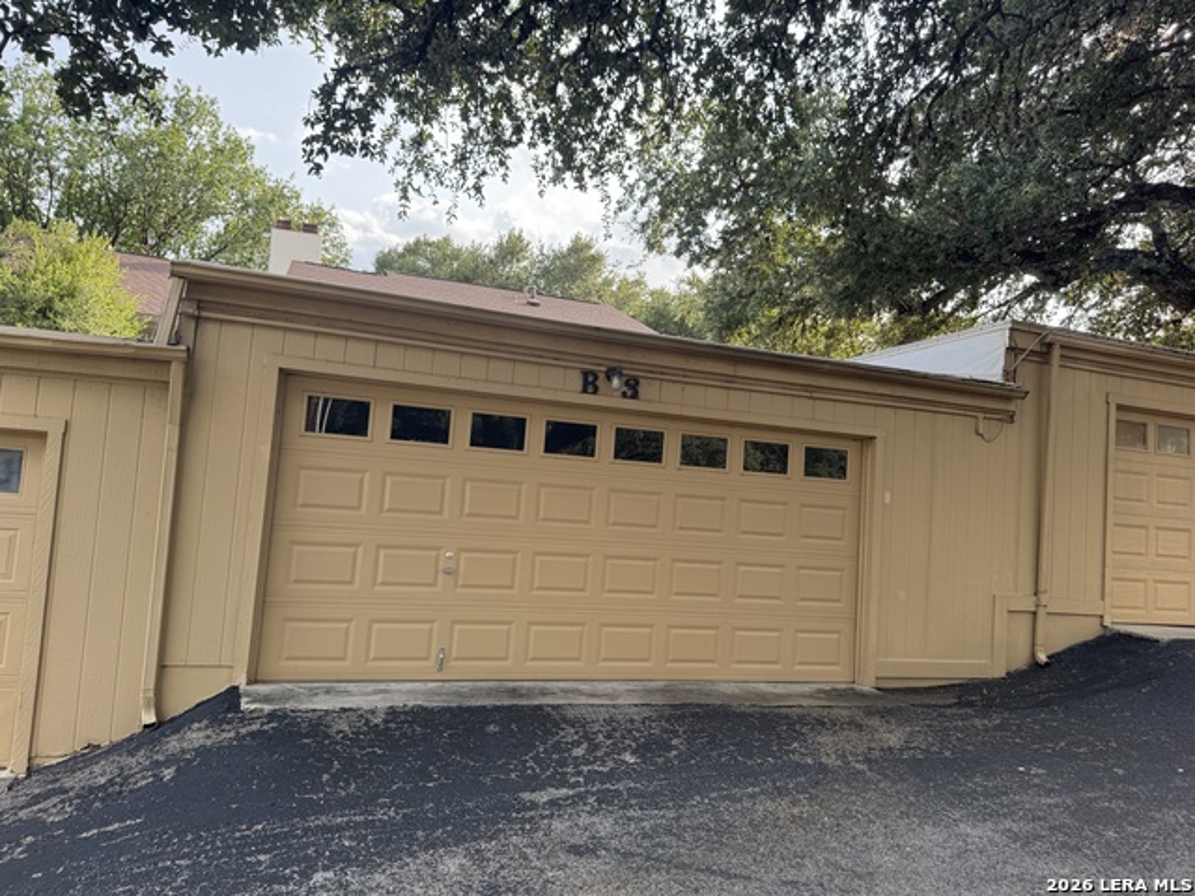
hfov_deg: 71.6
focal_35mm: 24
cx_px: 598
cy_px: 448
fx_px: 829
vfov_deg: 56.8
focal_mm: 6.76
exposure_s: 1/481
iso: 80
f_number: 1.78
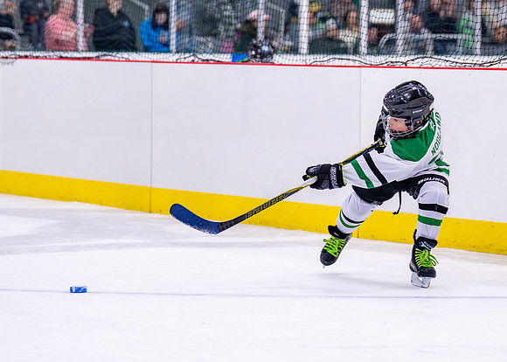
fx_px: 2570
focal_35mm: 179
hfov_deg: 11.3
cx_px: 320
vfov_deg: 8.1
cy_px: 144
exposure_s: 1/1250
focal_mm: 110
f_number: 2.8
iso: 2500
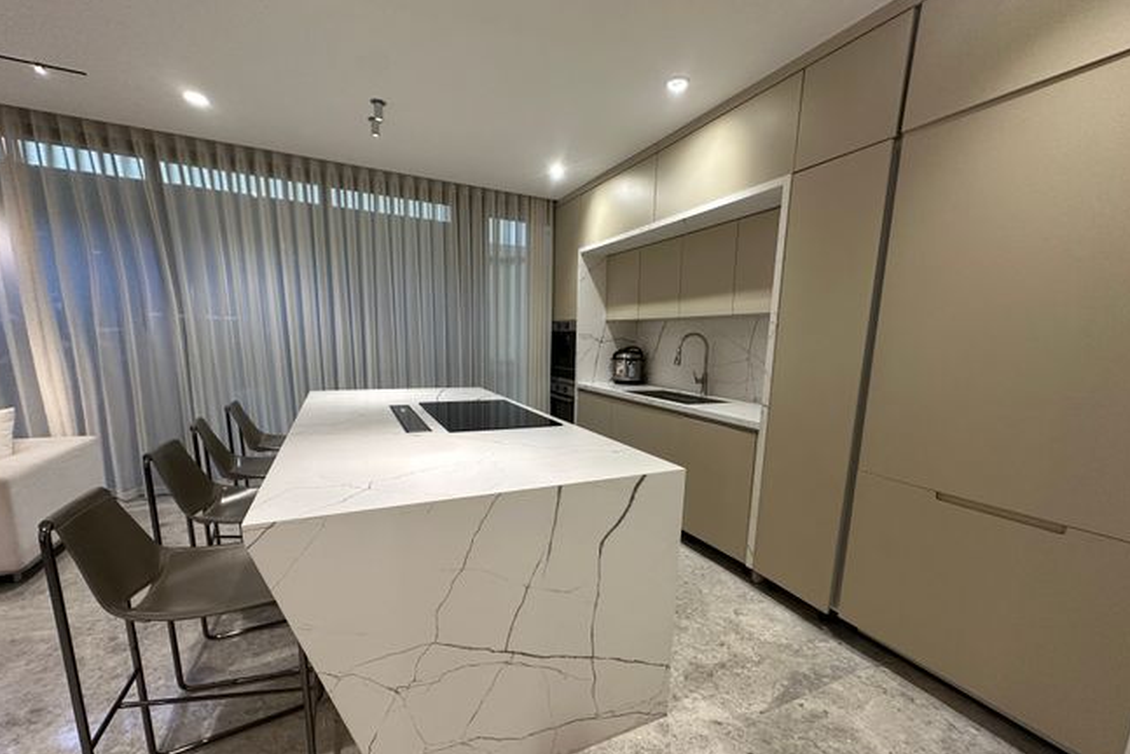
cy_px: 422
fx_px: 471
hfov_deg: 100.4
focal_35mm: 15
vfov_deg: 77.1
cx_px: 574
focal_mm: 2.22
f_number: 2.2
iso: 200
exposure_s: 1/120
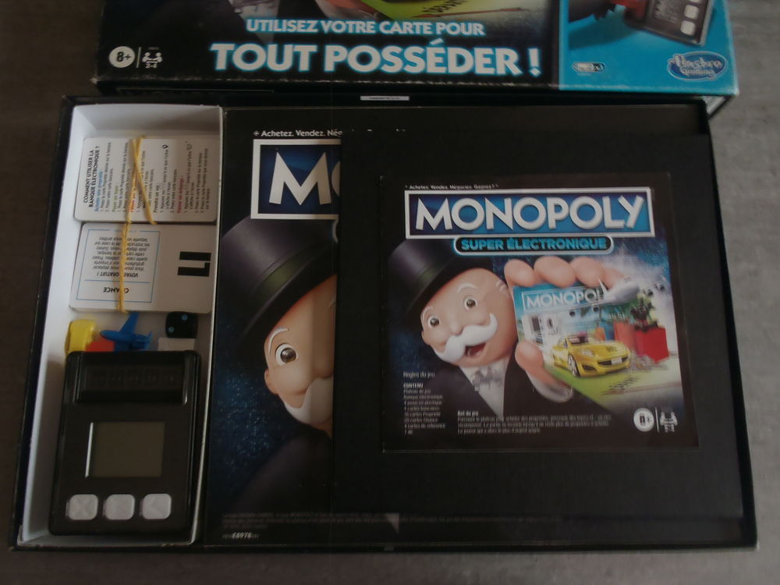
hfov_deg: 63.4
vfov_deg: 49.7
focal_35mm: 28
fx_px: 631
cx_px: 390
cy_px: 292
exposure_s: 1/5
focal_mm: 5
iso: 200
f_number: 3.9
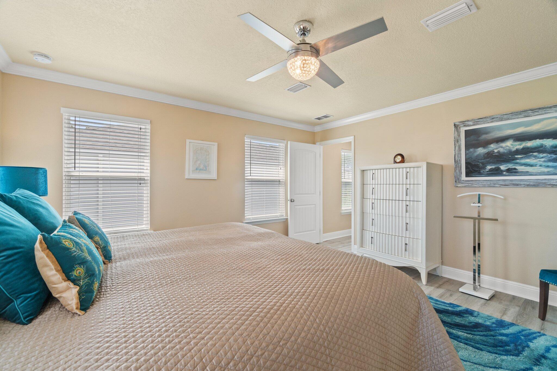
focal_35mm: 15
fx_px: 232
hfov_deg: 100.4
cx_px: 278
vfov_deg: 77.3
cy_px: 186
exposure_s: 1/2.5
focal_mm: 10
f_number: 8
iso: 400
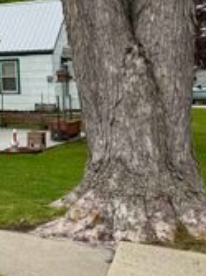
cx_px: -201
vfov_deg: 26.4
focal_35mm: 72
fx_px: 572
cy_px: 47
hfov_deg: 16.1
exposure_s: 1/1314
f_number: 1.78
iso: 80
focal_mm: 6.76
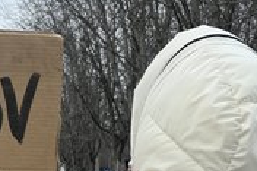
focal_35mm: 182
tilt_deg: -0.4
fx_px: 1298
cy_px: 187
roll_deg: -0.7
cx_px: -13
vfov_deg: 7.5
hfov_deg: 11.2
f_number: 2.8
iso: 32
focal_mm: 9
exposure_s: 1/191
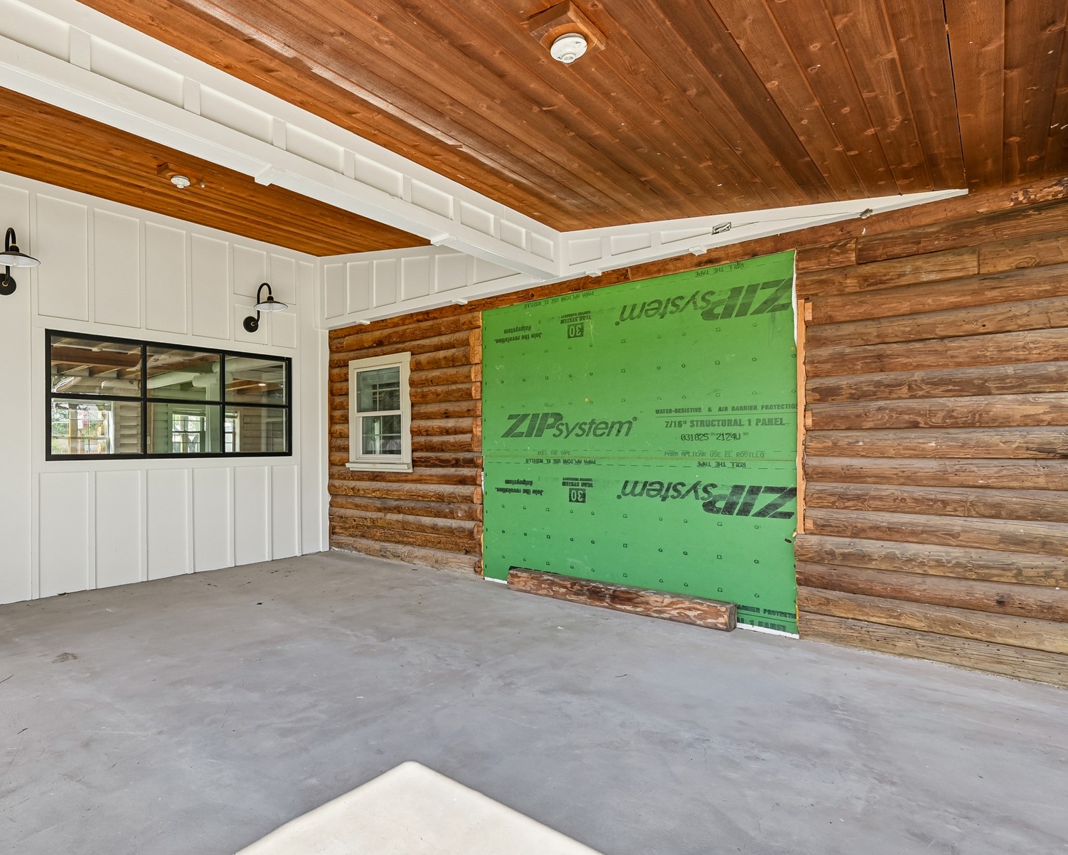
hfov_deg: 81.8
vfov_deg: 70.8
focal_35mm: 19
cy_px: 445
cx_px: 405
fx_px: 601
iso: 100
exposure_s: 1/60
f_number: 8
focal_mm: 14
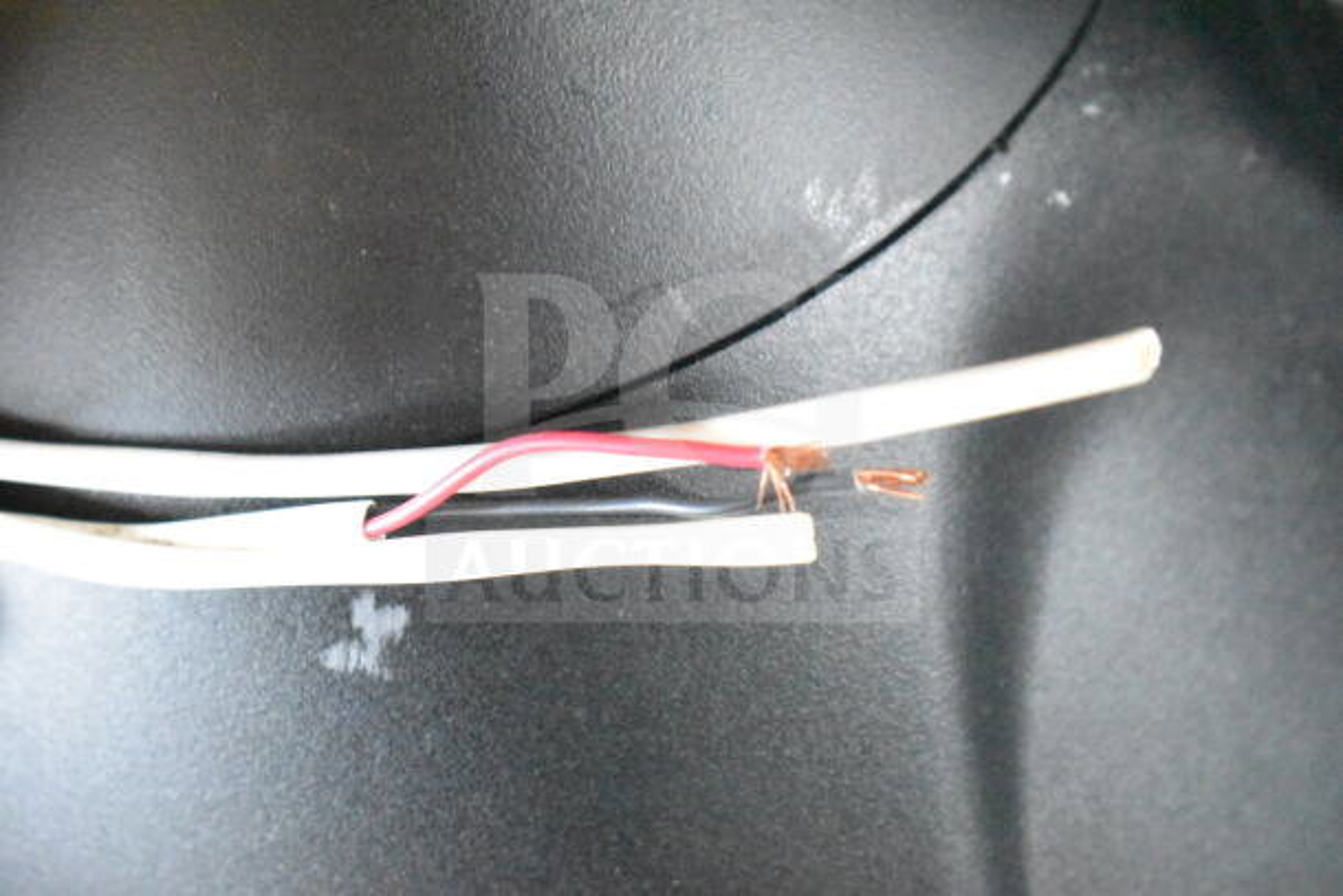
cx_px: 672
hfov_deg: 24.6
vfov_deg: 16.6
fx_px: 3078
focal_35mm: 82
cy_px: 448
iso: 25600
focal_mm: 55
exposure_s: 1/60
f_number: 5.6
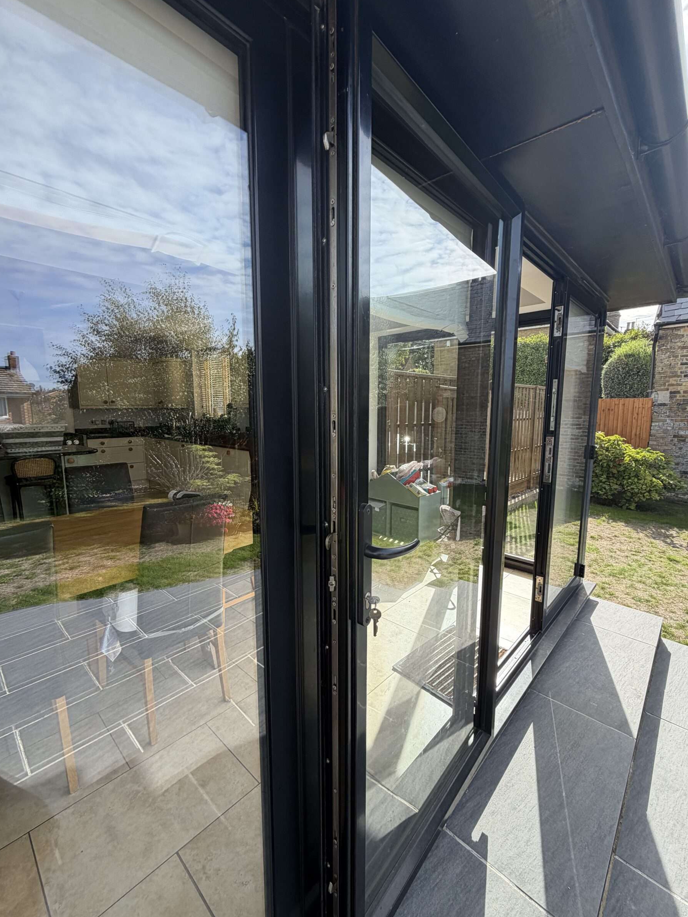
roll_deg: -0.2
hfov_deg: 81.8
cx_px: 344
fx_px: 397
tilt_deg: -6.6
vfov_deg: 98.2
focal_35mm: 15
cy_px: 462
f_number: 2.2
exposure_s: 1/502
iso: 50
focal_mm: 2.22
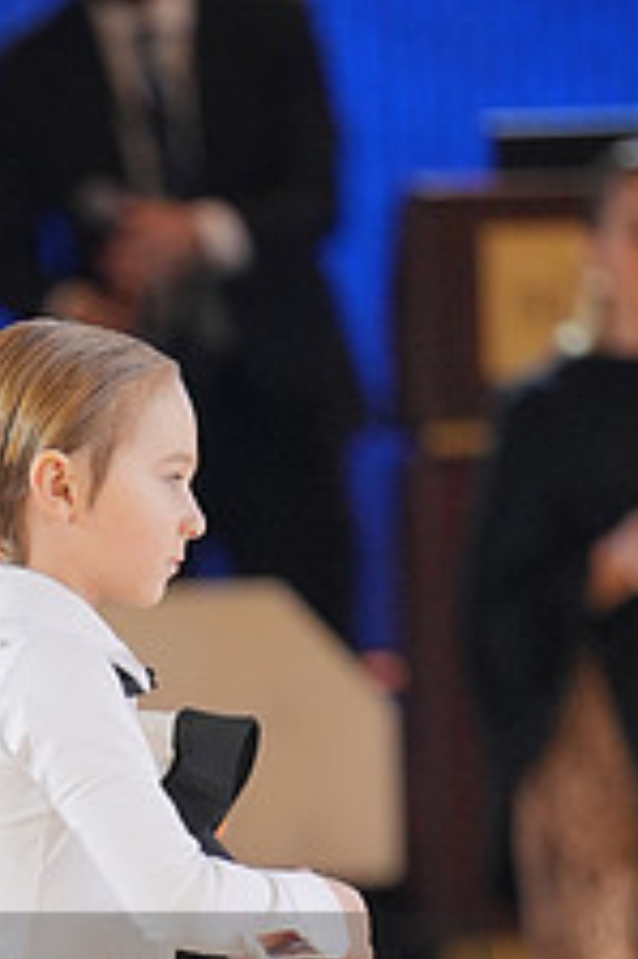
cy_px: 1057
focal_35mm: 539
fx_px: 14349
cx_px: -96
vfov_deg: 3.8
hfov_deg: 2.5
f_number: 2
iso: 1250
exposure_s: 1/500
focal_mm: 139
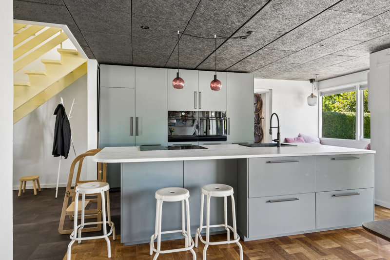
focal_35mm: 21
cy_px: 130
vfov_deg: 59.5
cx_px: 195
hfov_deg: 81.2
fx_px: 227
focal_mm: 21
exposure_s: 1/30
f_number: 7.1
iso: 800
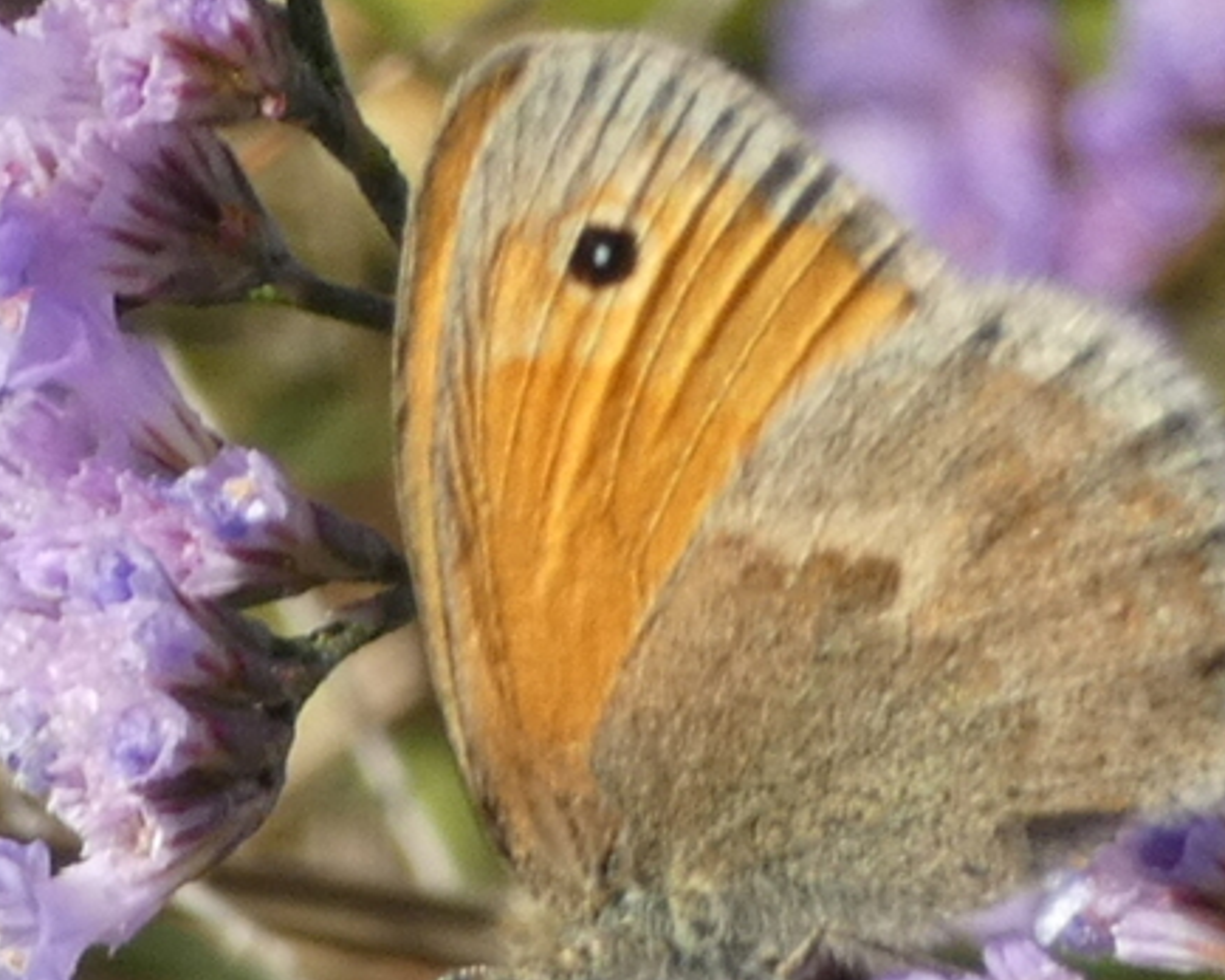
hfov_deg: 5.5
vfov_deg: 4.4
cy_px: 695
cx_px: 772
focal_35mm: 351
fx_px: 12723
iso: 80
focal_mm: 32.7
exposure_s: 1/125
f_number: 5.5
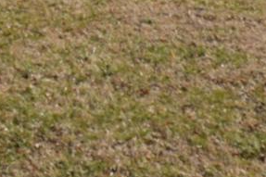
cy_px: -229
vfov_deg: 6.8
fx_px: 1425
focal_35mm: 193
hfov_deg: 10.5
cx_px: -57
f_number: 10
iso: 100
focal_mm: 18
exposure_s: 1/200
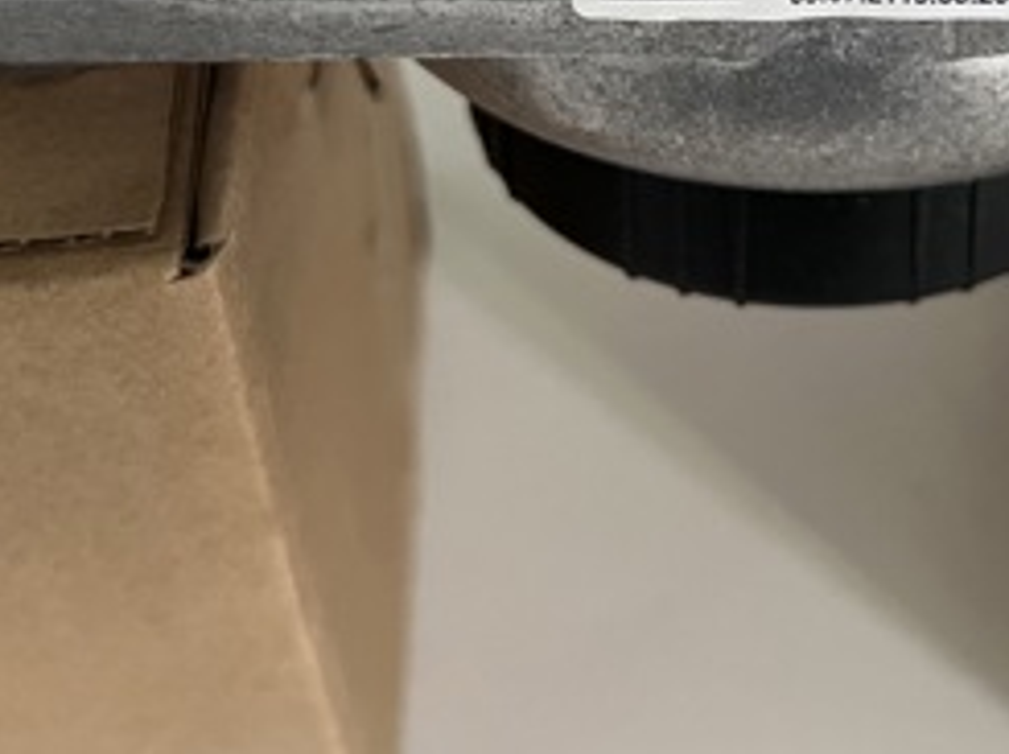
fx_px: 1979
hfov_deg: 28.3
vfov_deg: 20.5
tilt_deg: -47.0
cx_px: 712
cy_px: -97
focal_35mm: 68
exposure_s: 1/60
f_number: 1.5
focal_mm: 5.7
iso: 320
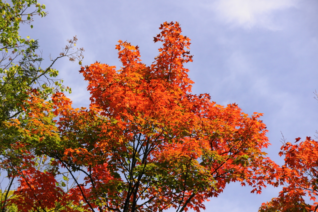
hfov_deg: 13.7
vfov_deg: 9.1
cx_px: 159
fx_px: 1325
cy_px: 106
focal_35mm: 150
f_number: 7.1
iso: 100
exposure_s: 1/160
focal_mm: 100
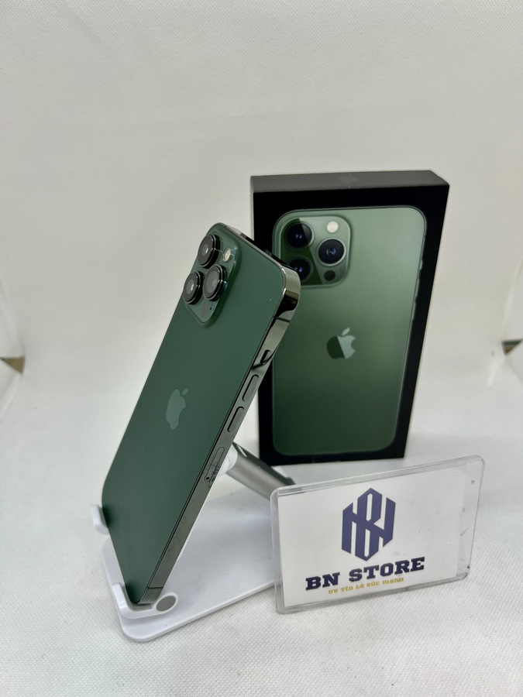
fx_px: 524
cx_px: 262
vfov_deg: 67.3
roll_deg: +1.1
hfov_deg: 53.1
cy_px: 348
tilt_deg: -28.8
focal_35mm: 26
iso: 32
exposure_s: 1/120
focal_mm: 5.7
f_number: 1.5
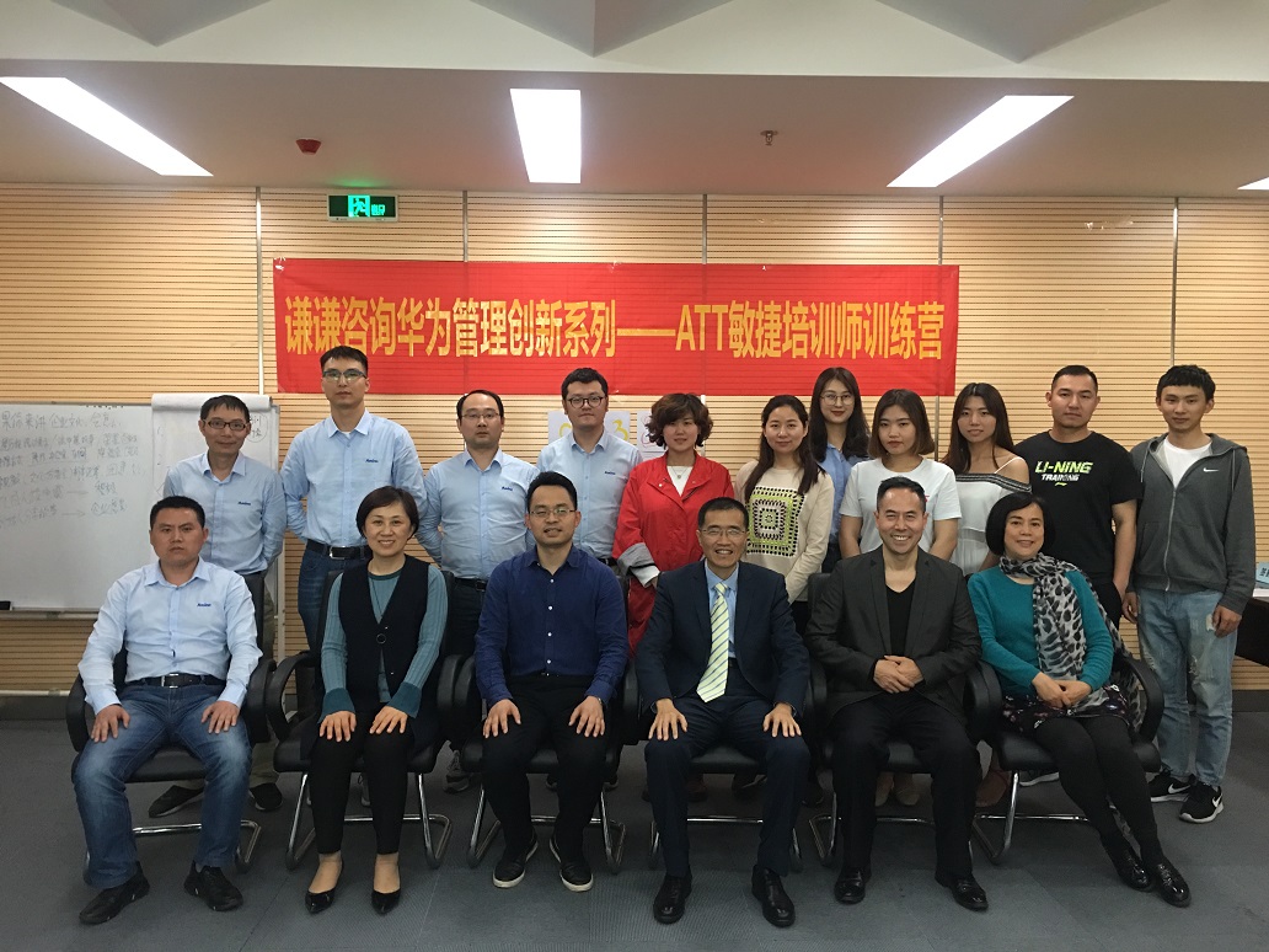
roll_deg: +0.0
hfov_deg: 61.7
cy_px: 476
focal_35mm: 29
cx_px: 634
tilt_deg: -1.0
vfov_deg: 48.2
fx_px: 1063
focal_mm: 4.15
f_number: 2.2
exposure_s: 1/17
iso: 100
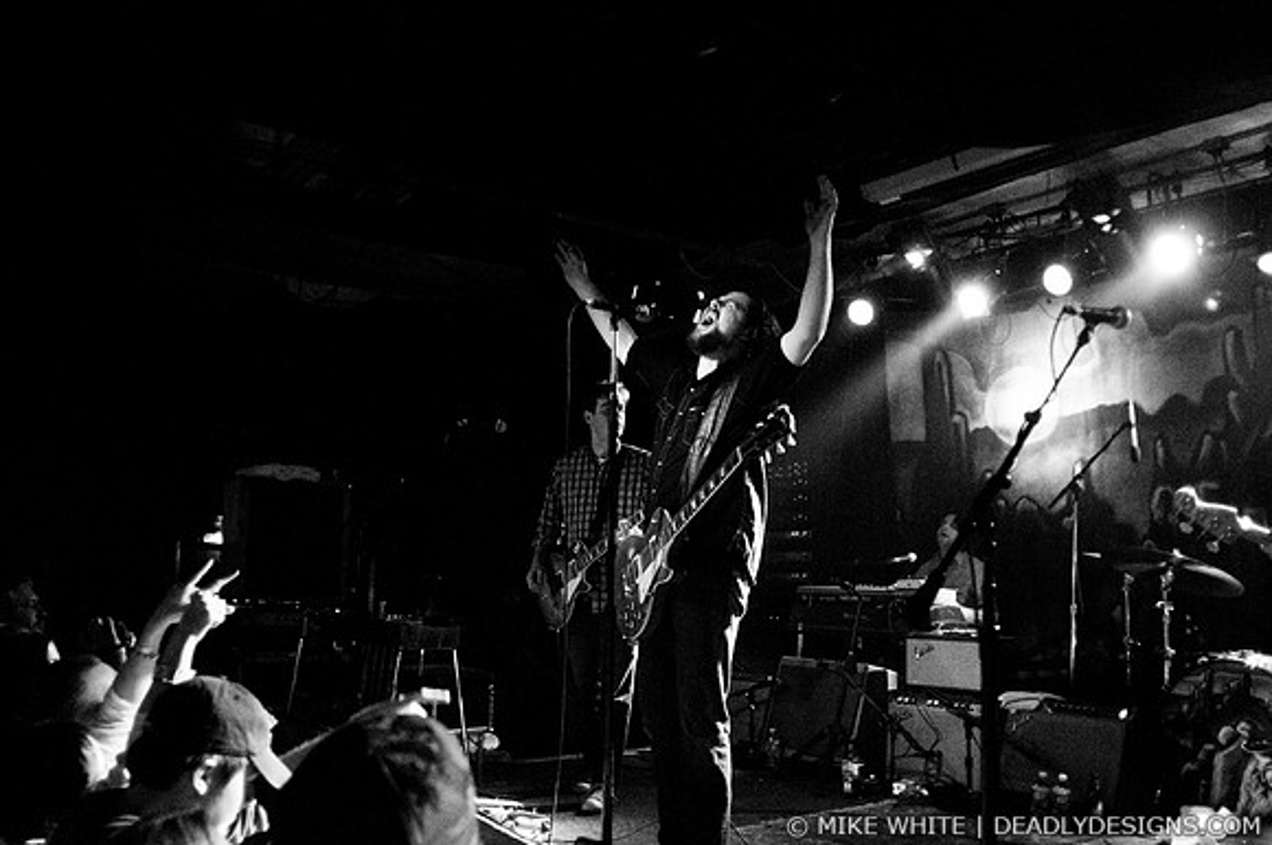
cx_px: 636
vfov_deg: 43.5
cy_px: 422
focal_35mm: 30
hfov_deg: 62.0
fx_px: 1059
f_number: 2.8
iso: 1250
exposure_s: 1/60
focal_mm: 20
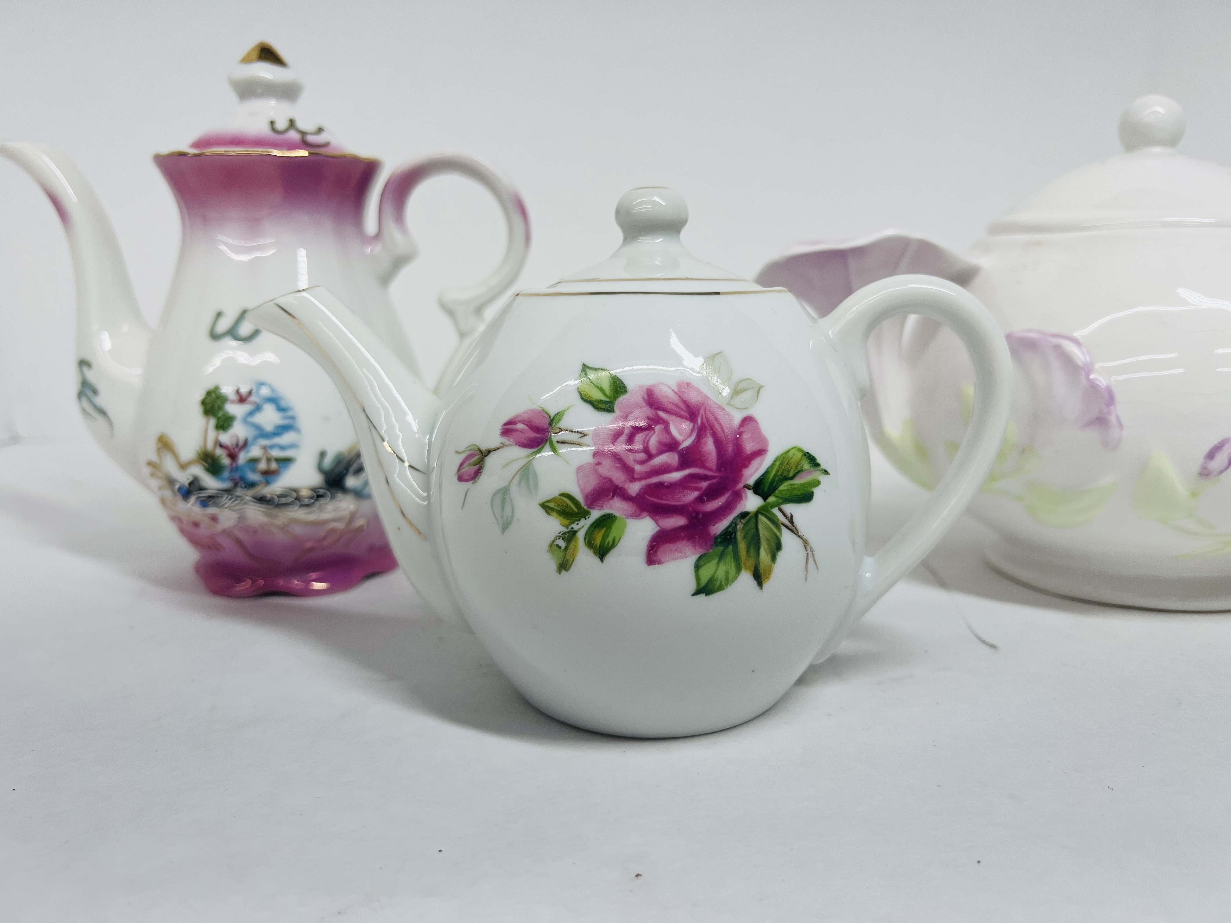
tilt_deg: -11.7
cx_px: 616
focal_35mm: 26
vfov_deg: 53.1
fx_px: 925
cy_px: 462
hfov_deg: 67.3
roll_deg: -0.1
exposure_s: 1/502
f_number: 1.5
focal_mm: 5.7
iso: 50
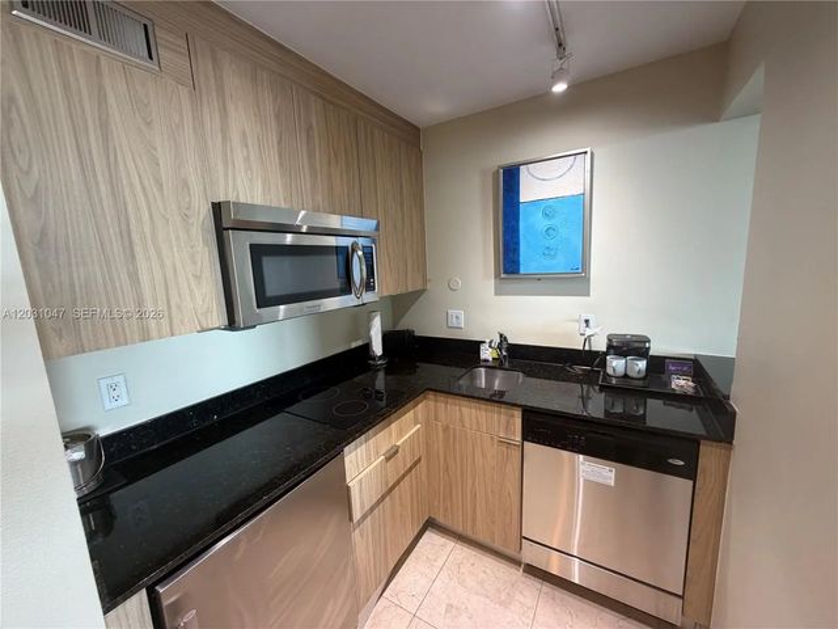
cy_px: 314
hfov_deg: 102.1
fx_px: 339
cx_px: 419
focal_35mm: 14
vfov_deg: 85.7
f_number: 2.2
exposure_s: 1/60
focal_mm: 2.22
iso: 200
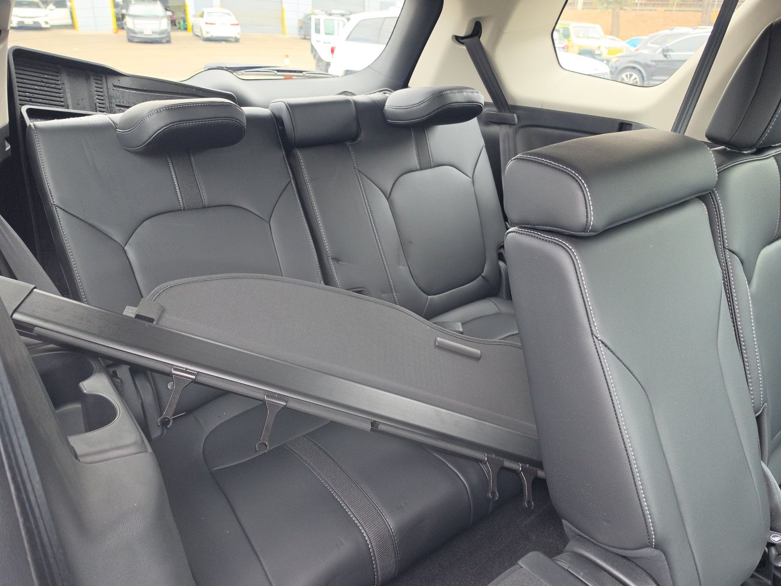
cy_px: 293
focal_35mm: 23
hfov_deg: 73.9
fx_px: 519
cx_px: 390
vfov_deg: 58.9
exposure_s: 1/119
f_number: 1.4
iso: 73
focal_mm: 6.5
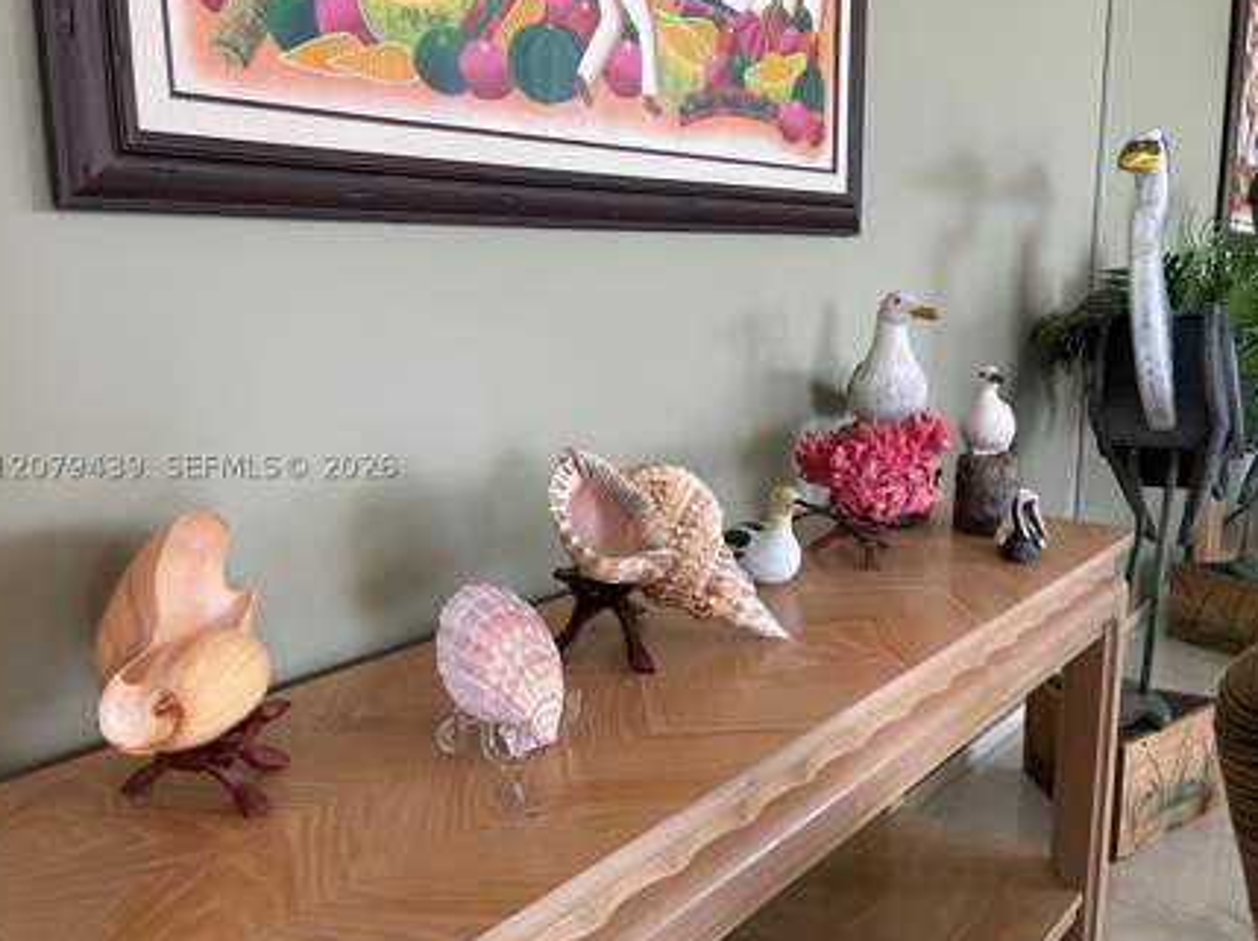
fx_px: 1017
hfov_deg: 63.4
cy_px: 466
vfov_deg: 49.7
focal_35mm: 28
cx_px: 666
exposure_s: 1/60
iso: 80
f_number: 1.6
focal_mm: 5.1
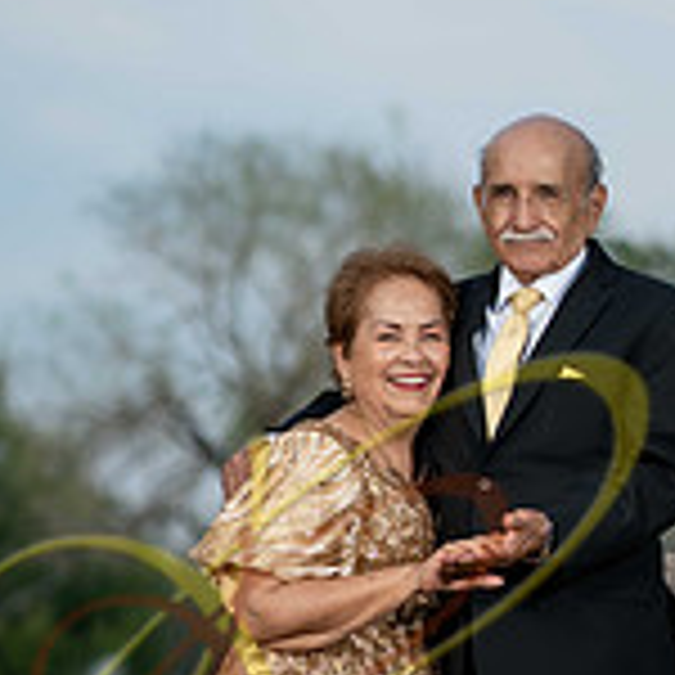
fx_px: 4765
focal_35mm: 216
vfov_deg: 8.1
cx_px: 441
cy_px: 688
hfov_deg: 8.1
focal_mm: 85
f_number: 2.2
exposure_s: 1/2000
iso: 200
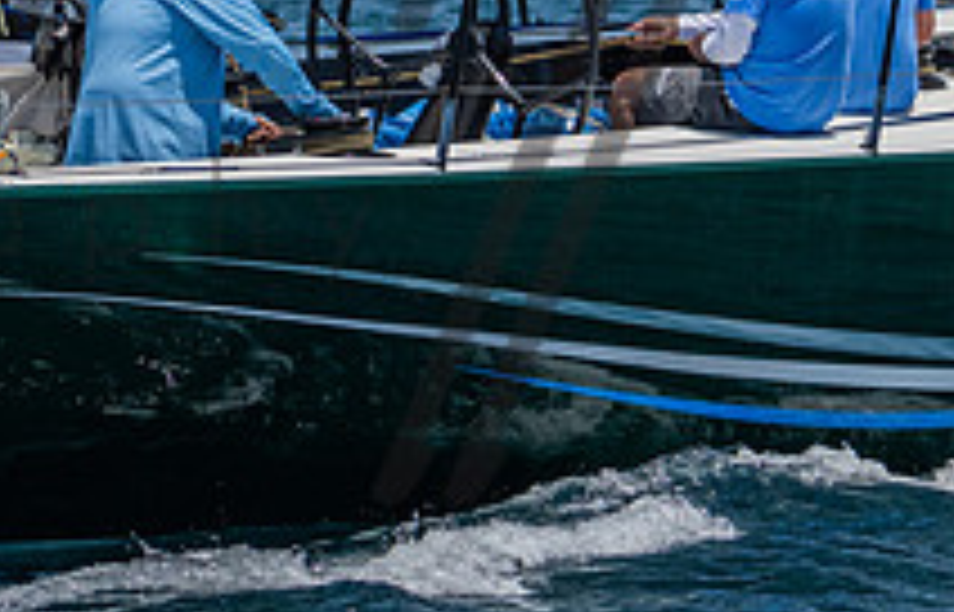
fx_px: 13202
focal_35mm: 504
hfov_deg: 4.1
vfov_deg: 2.6
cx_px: 562
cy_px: -363
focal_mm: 120
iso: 320
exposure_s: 1/1600
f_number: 5.6
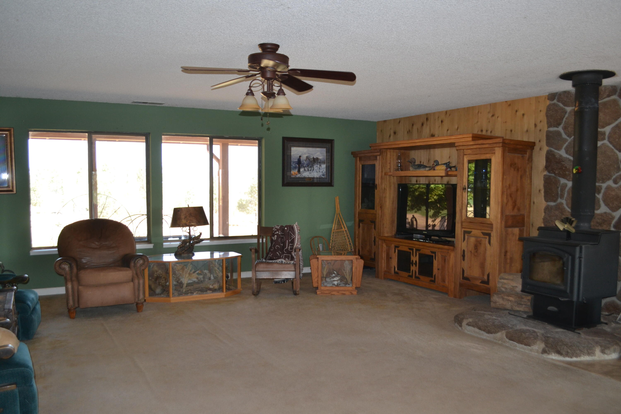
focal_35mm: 30
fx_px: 517
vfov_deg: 43.6
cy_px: 207
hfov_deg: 61.9
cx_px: 310
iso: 400
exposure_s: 1/125
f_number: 4
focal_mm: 20
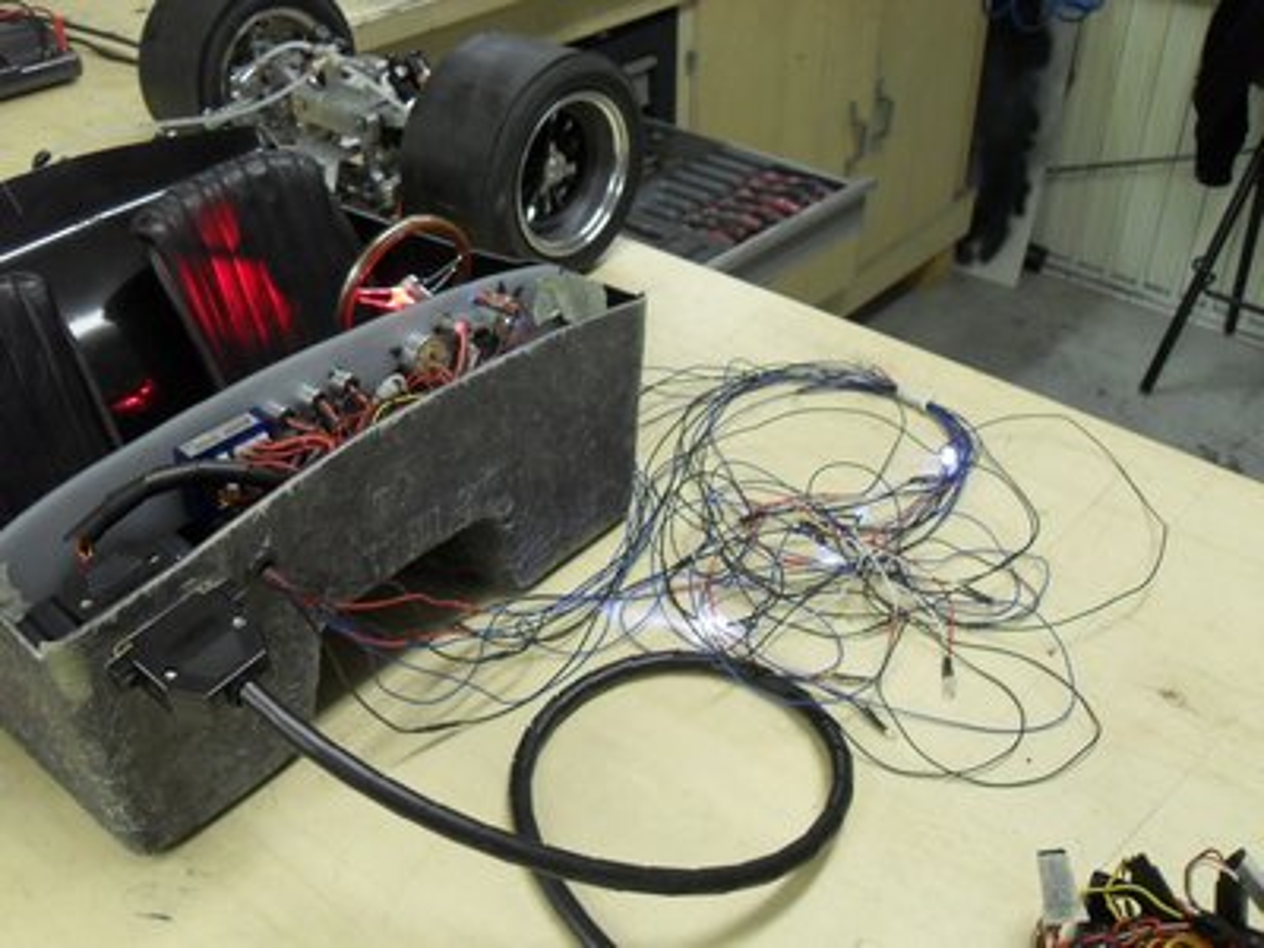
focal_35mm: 35
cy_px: 474
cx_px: 632
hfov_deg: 52.6
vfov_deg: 40.7
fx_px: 1278
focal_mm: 6.2
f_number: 2.8
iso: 200
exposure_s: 1/20
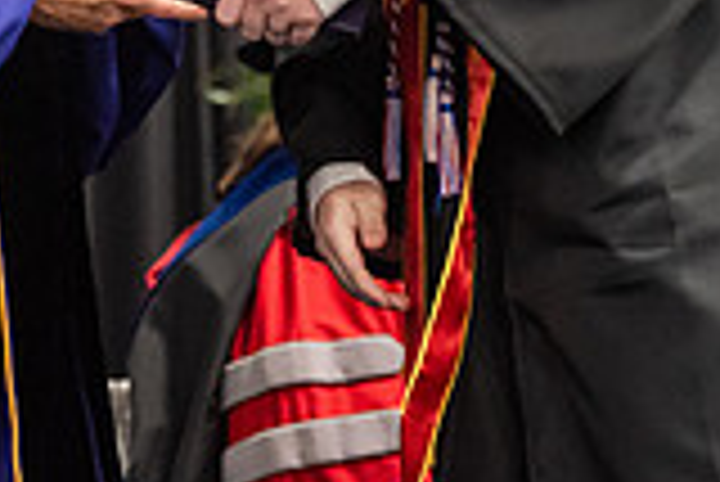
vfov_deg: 4.1
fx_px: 6686
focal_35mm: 334
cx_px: 176
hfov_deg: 6.2
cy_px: -358
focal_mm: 92
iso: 2500
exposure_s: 1/200
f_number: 3.2
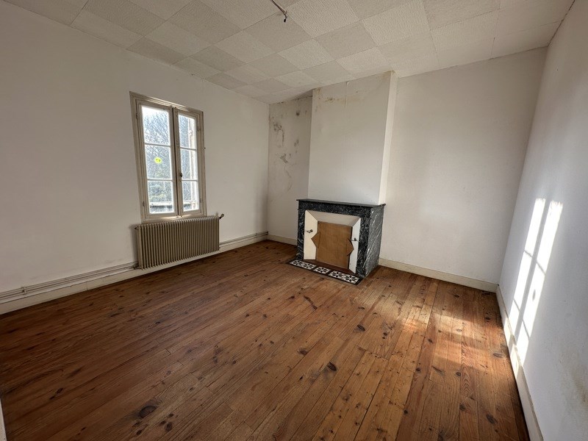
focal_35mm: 14
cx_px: 294
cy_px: 220
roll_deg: -1.6
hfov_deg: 102.1
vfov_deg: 85.7
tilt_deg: -10.0
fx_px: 238
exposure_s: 1/99
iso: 40
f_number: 2.2
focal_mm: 2.22
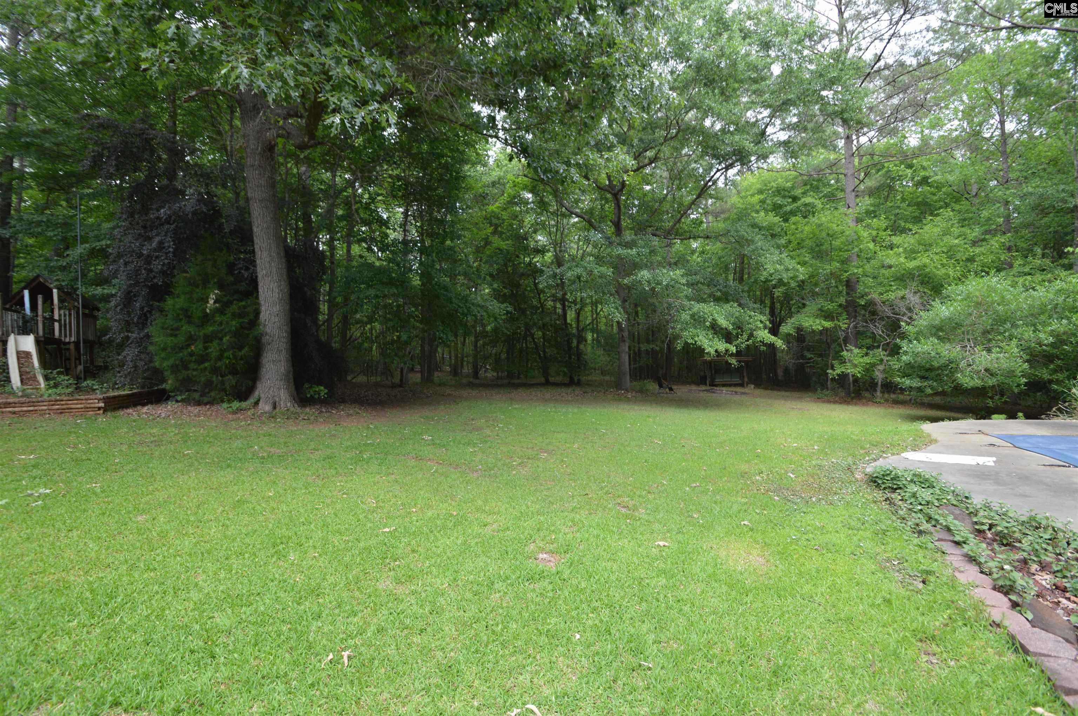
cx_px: 539
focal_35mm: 15
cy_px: 358
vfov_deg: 77.2
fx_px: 449
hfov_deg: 100.4
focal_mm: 10
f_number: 5.6
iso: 250
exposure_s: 1/125
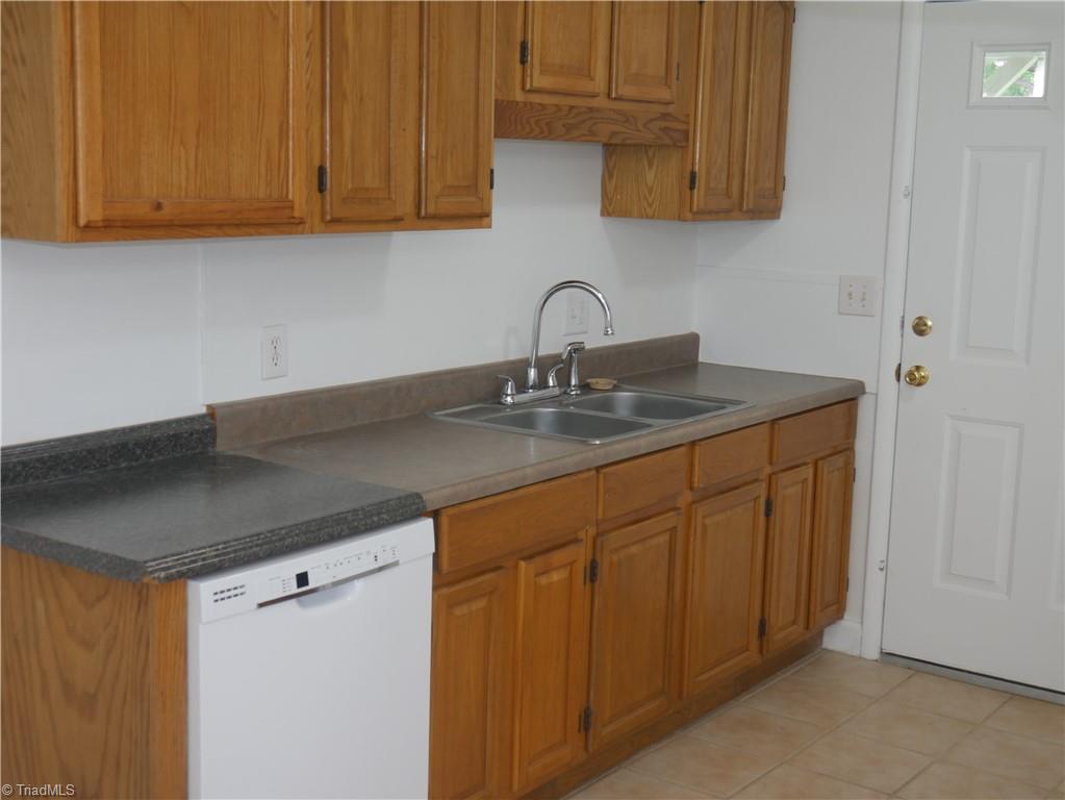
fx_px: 1477
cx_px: 532
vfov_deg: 30.3
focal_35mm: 48
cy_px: 400
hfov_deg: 39.6
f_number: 5.2
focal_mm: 24
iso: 400
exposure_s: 1/60
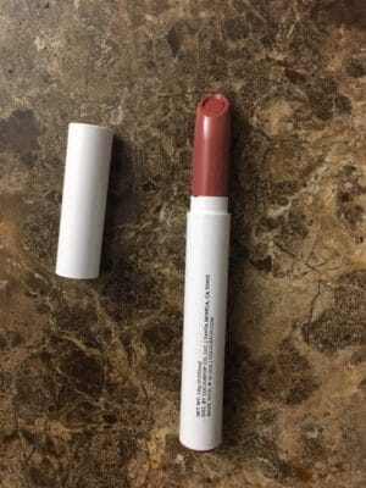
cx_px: 183
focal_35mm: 29
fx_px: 409
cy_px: 244
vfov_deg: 61.7
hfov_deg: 48.2
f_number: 2.2
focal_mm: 4.15
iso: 200
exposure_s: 1/15
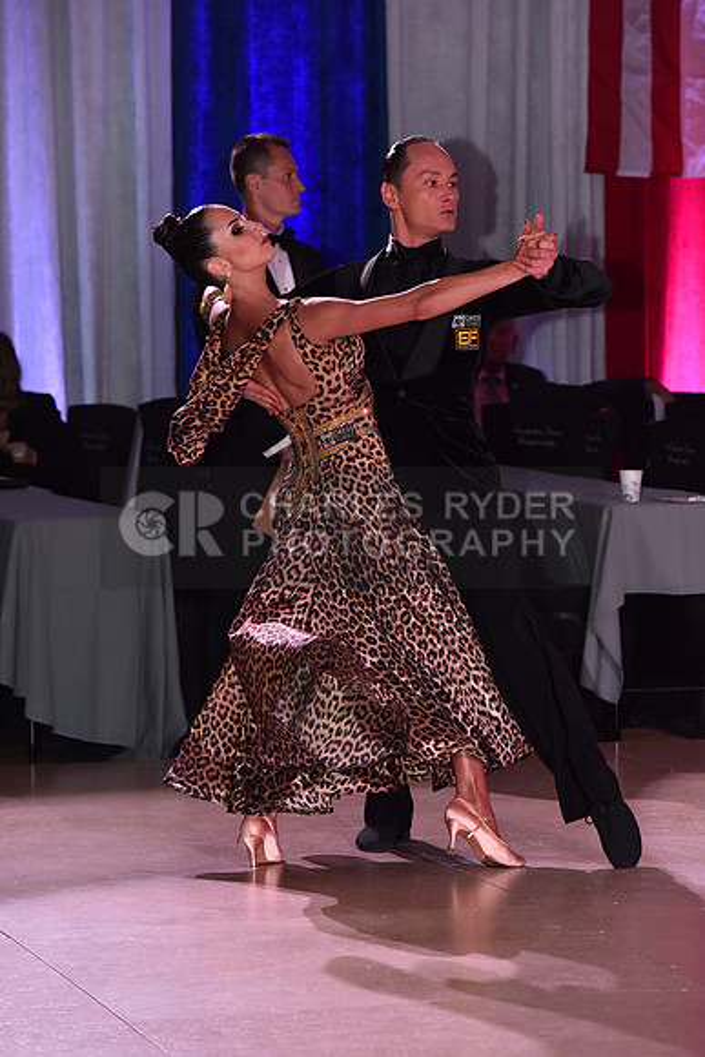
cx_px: 352
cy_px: 528
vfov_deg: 11.1
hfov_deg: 7.4
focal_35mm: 185
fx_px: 5431
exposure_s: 1/320
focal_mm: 185
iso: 2500
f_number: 6.3
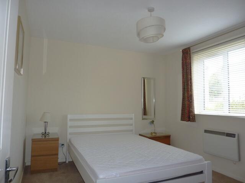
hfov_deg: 69.4
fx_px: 177
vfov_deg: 54.9
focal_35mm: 25
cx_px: 122
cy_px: 92
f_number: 3.3
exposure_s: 1/30
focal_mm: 4.1
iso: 100
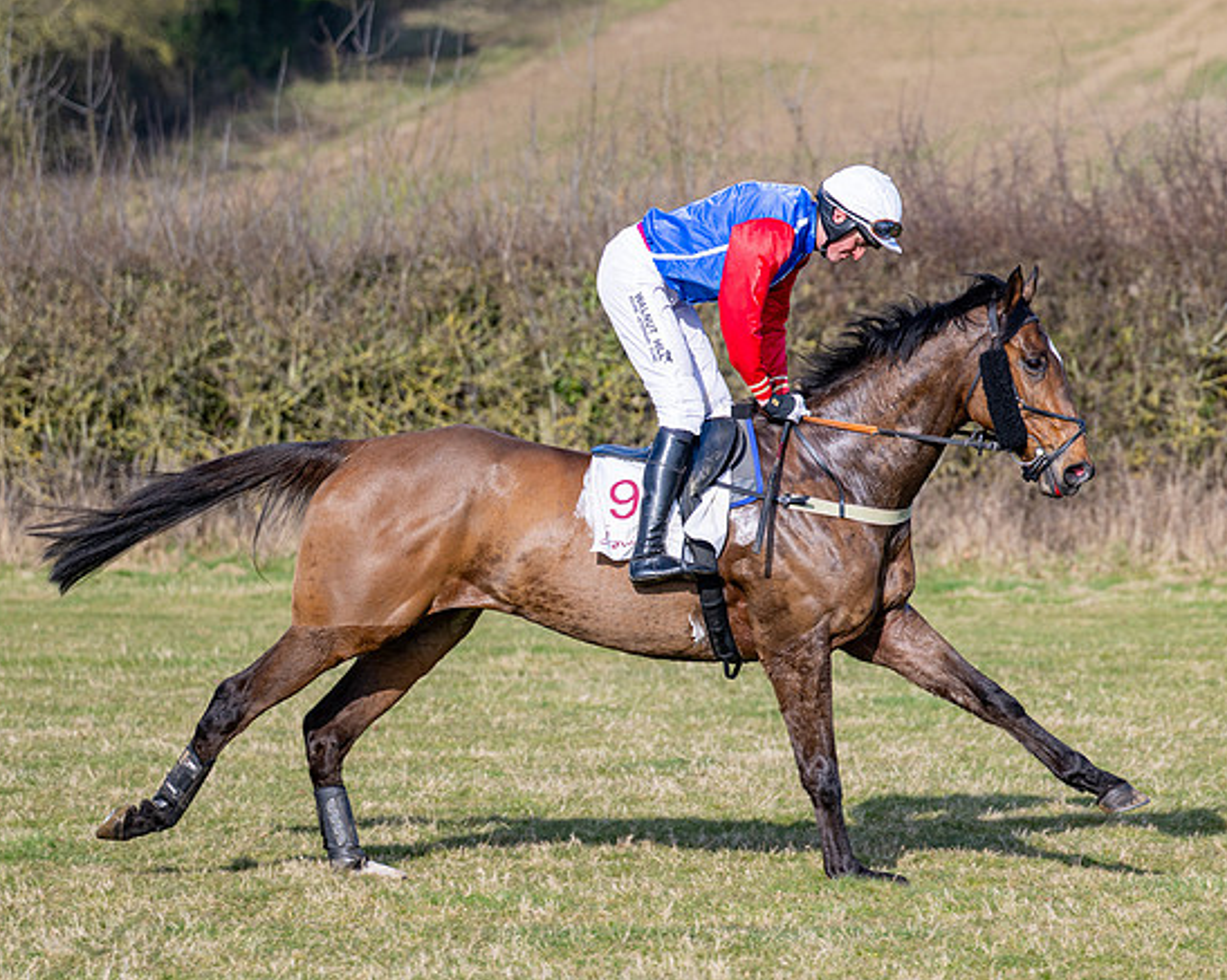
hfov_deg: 9.8
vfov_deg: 7.8
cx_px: 711
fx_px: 7150
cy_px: 488
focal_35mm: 197
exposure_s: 1/1600
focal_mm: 110
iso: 100
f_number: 2.8
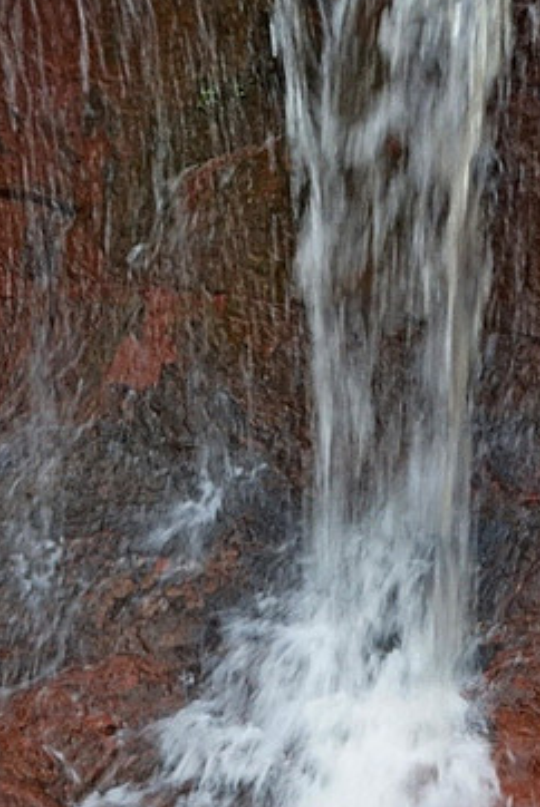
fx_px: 2590
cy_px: 100
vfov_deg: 17.5
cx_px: 301
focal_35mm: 115
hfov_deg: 11.9
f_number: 14
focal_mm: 29
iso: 800
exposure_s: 1/40
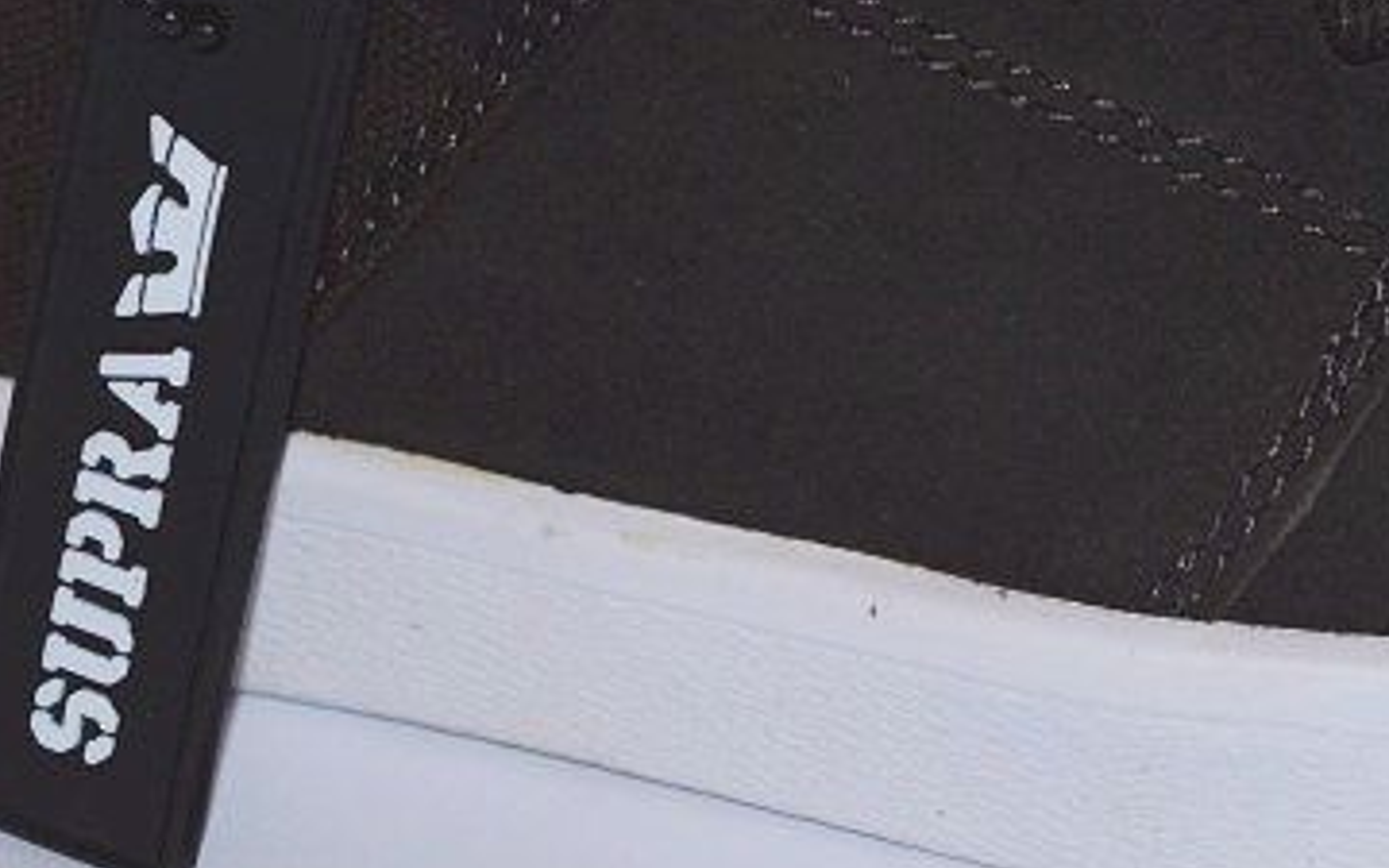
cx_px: 872
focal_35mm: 233
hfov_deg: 9.0
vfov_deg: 5.6
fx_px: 8836
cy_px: 85
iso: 1250
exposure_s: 1/100
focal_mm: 55
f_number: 5.6
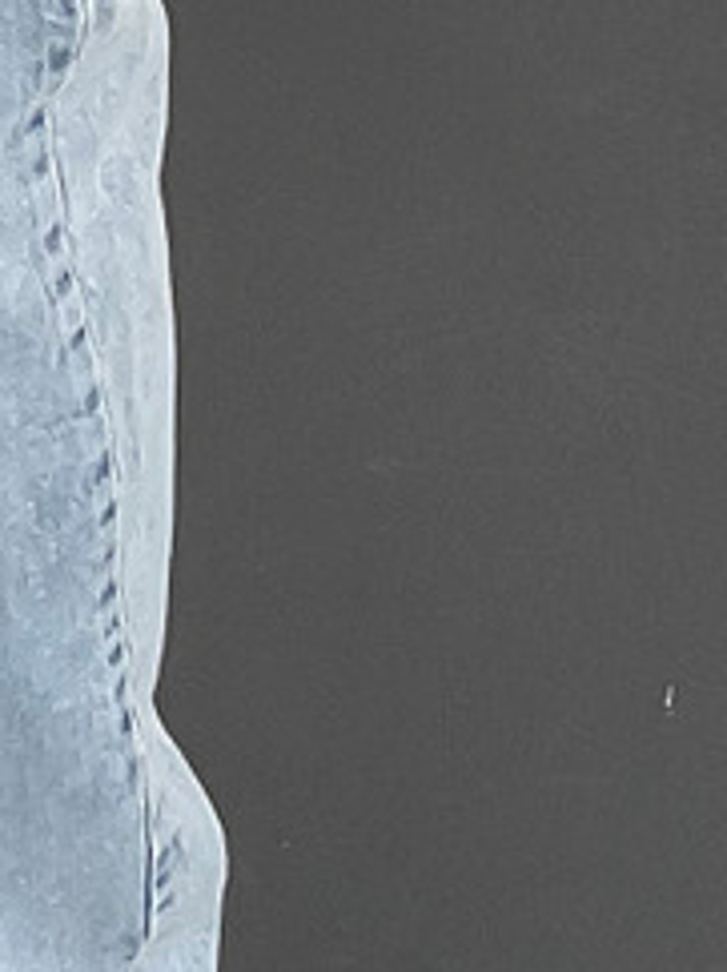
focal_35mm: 192
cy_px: -1044
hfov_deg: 7.5
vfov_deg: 9.6
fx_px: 5386
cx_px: -558
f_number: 1.8
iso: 32
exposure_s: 1/120
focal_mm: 3
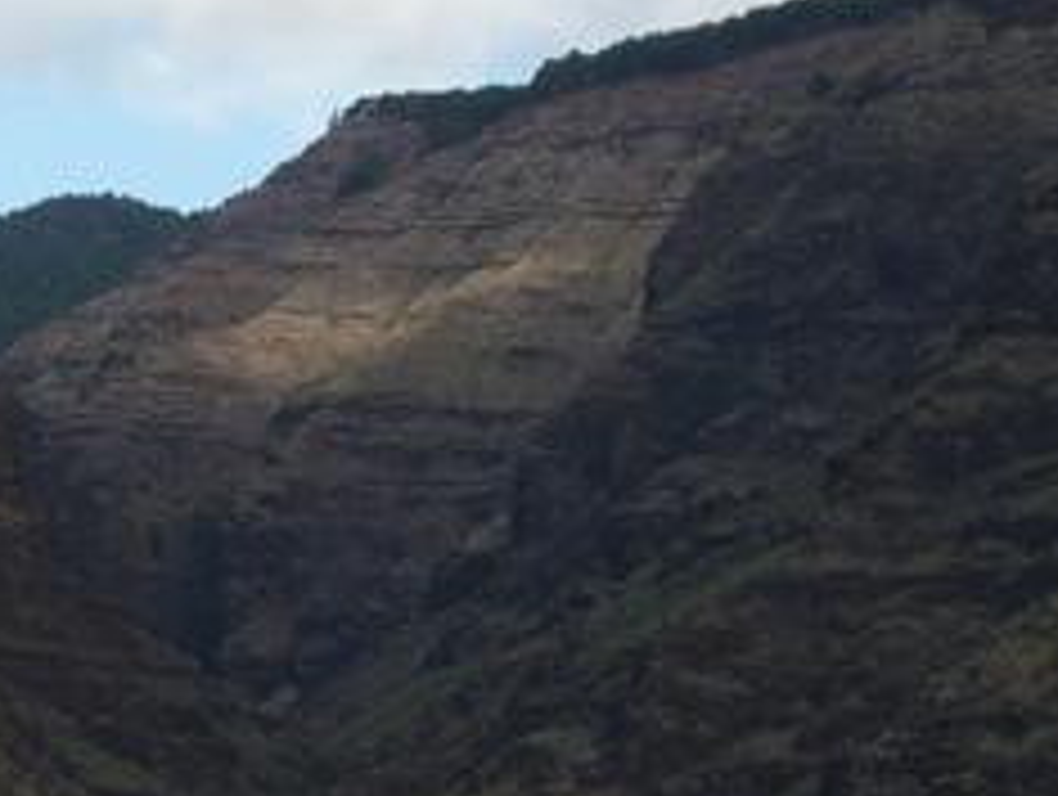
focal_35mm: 231
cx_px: 266
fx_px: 7071
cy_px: 450
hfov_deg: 8.5
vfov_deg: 6.4
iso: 100
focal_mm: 18.1
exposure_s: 1/407
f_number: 4
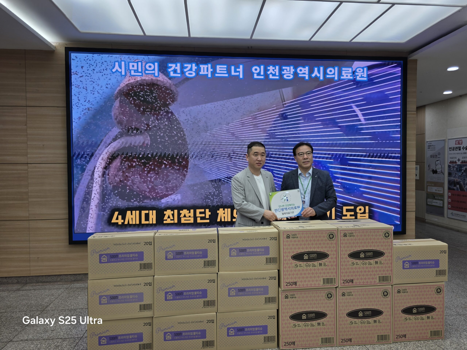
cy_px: 175
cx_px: 234
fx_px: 310
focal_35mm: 23
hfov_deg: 73.9
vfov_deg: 58.9
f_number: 1.7
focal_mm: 6.3
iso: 12
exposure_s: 1/68.5
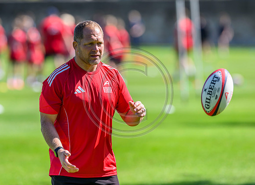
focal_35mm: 456
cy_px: 88
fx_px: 3317
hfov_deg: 4.4
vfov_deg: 3.2
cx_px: 108
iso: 500
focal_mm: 400
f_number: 4.5
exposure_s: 1/2500
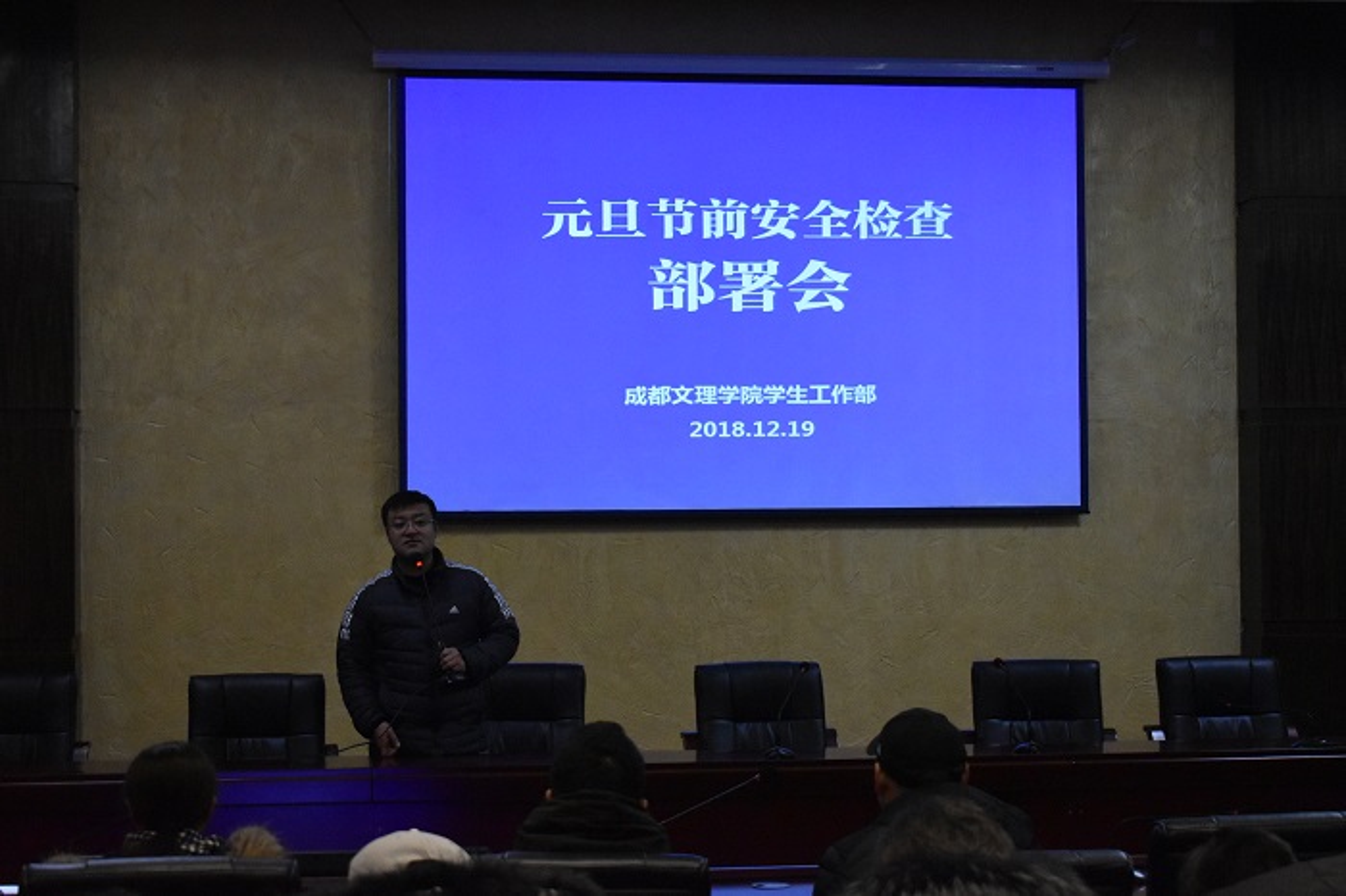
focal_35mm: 69
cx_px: 673
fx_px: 2578
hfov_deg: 29.3
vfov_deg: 19.7
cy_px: 448
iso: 4500
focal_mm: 46
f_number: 5.3
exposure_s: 1/125
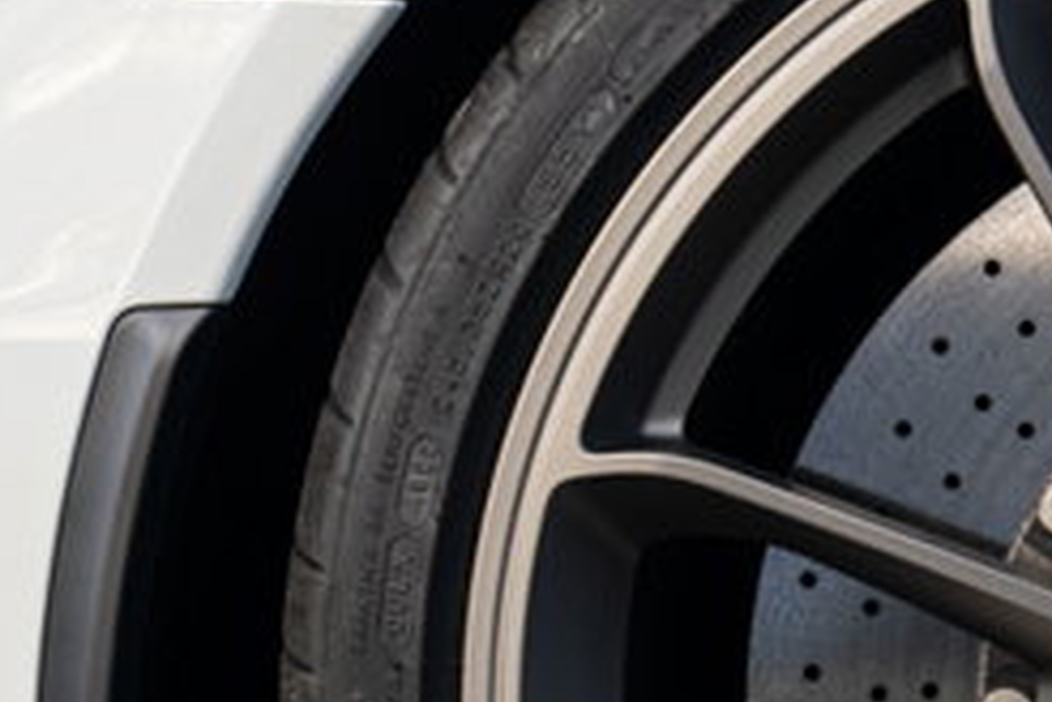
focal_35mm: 150
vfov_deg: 9.1
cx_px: 1386
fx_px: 4383
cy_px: 717
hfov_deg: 13.2
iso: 100
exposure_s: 1/125
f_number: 4
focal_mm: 36
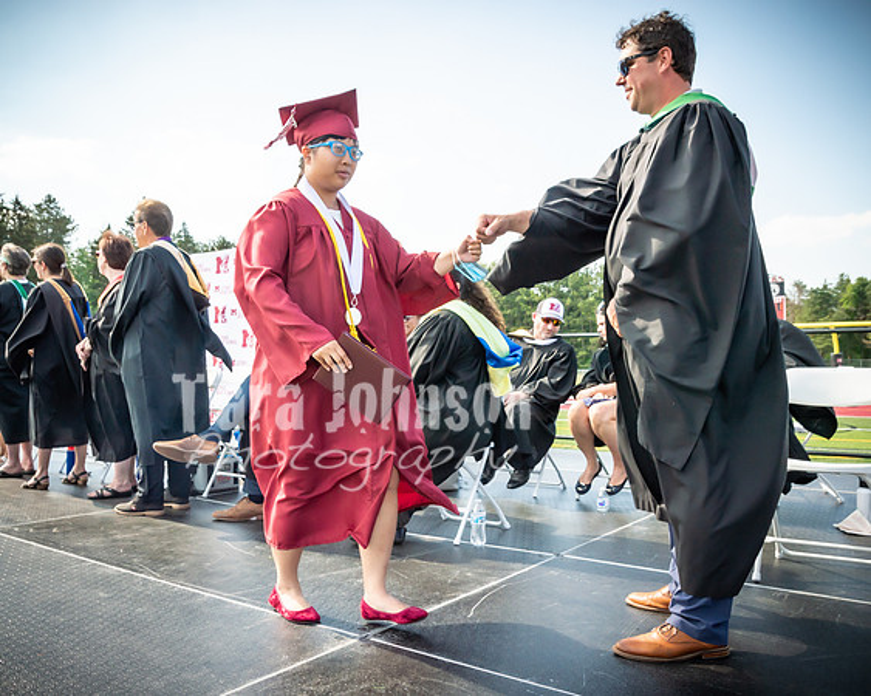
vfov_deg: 50.3
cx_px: 436
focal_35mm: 29
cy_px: 348
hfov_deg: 60.9
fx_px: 741
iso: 200
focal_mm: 17
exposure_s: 1/500
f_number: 7.1
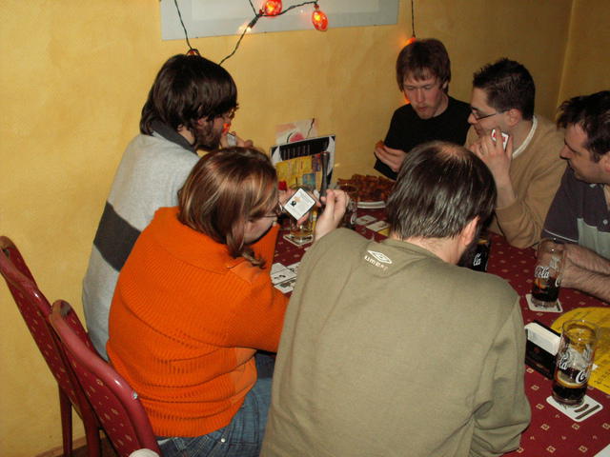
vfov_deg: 40.7
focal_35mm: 35
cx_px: 305
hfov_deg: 52.6
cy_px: 228
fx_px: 617
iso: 160
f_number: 2.8
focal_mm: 5.86
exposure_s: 1/40
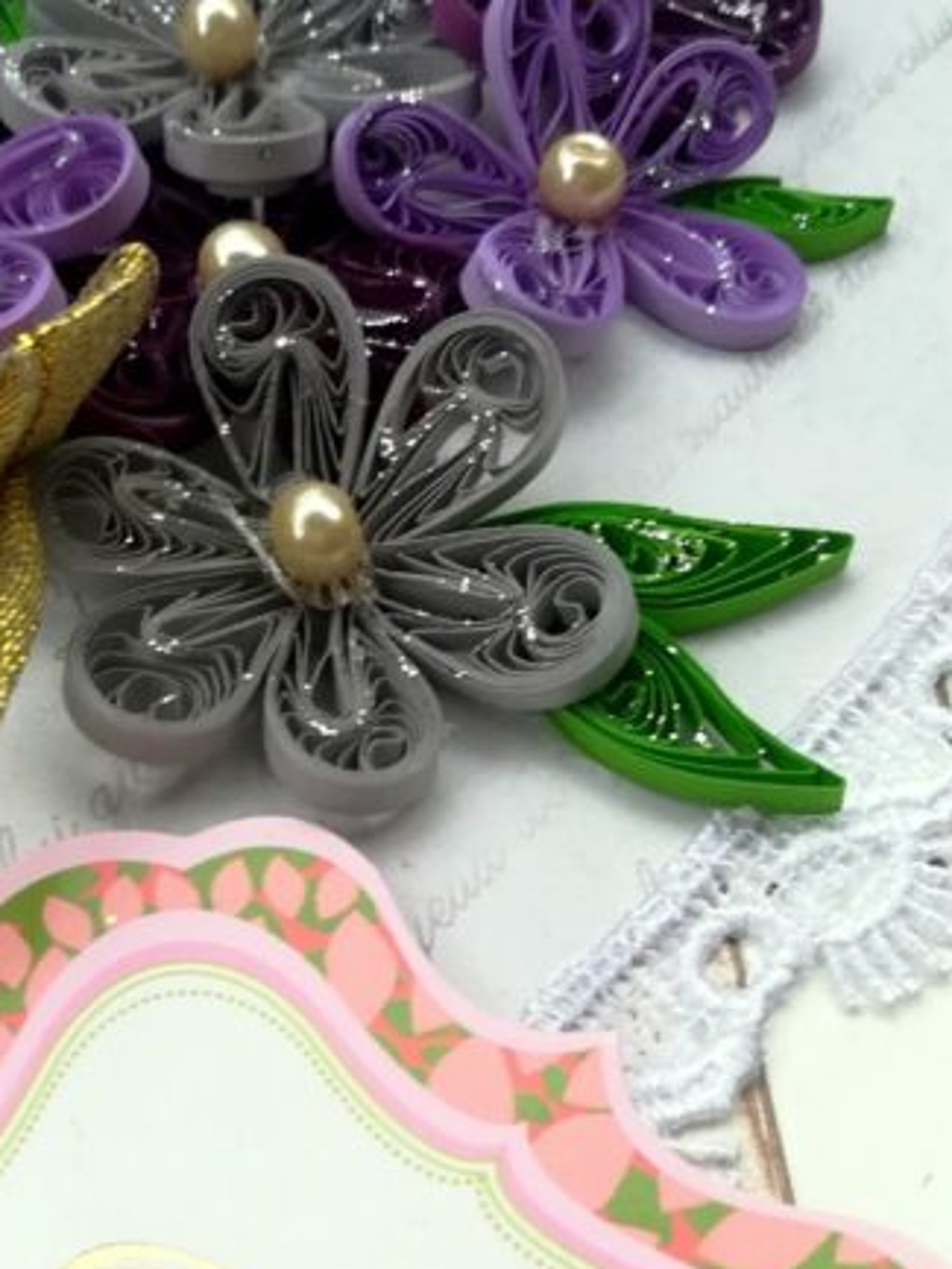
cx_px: 387
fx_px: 1759
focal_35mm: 48
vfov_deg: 38.8
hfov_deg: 30.2
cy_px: 914
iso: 64
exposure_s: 1/50
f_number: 2.2
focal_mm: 3.83
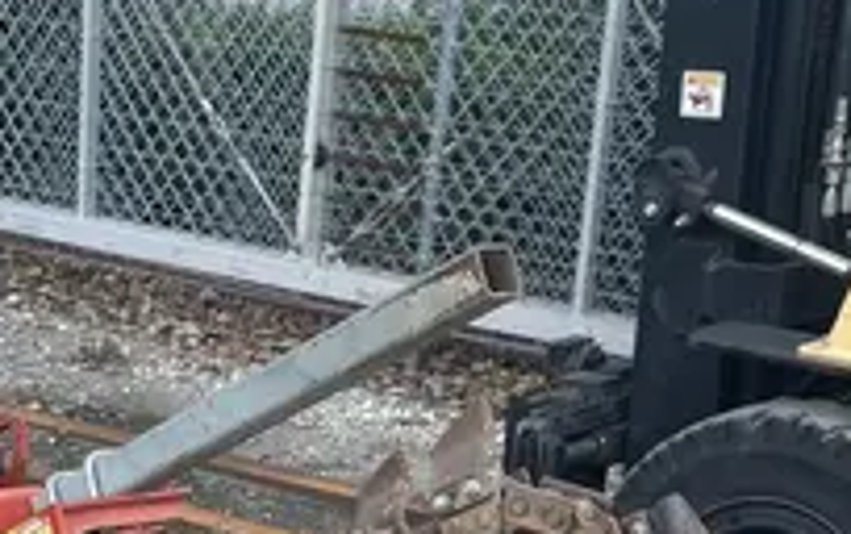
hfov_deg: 20.7
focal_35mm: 99
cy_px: 736
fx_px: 2299
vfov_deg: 12.7
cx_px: 163
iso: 32
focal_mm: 4.2
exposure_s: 1/910
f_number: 1.6
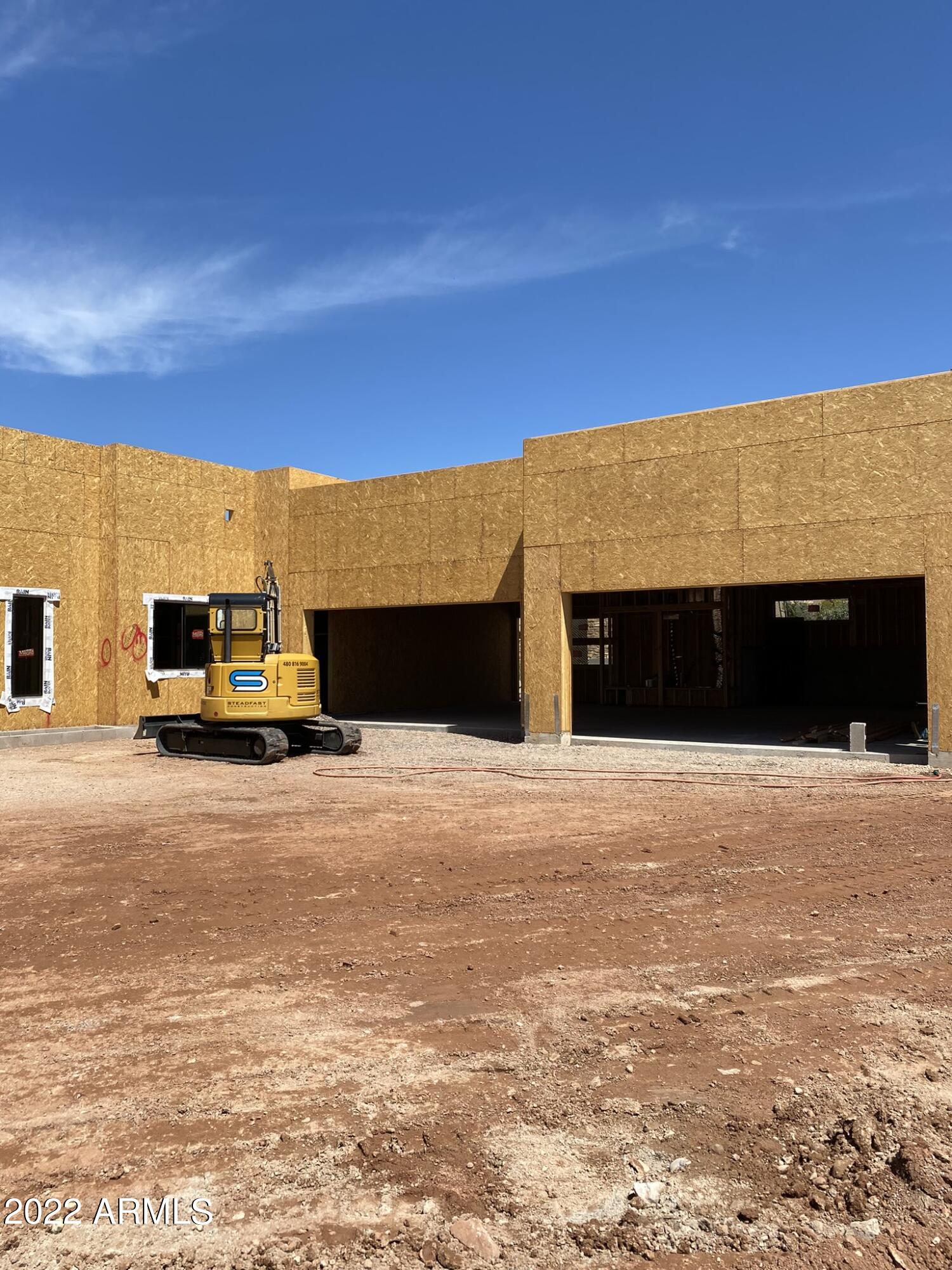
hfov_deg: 53.1
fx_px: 953
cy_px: 635
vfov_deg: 67.3
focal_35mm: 26
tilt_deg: +3.0
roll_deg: +1.1
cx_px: 476
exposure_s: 1/3040
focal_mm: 4.25
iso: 32
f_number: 1.8
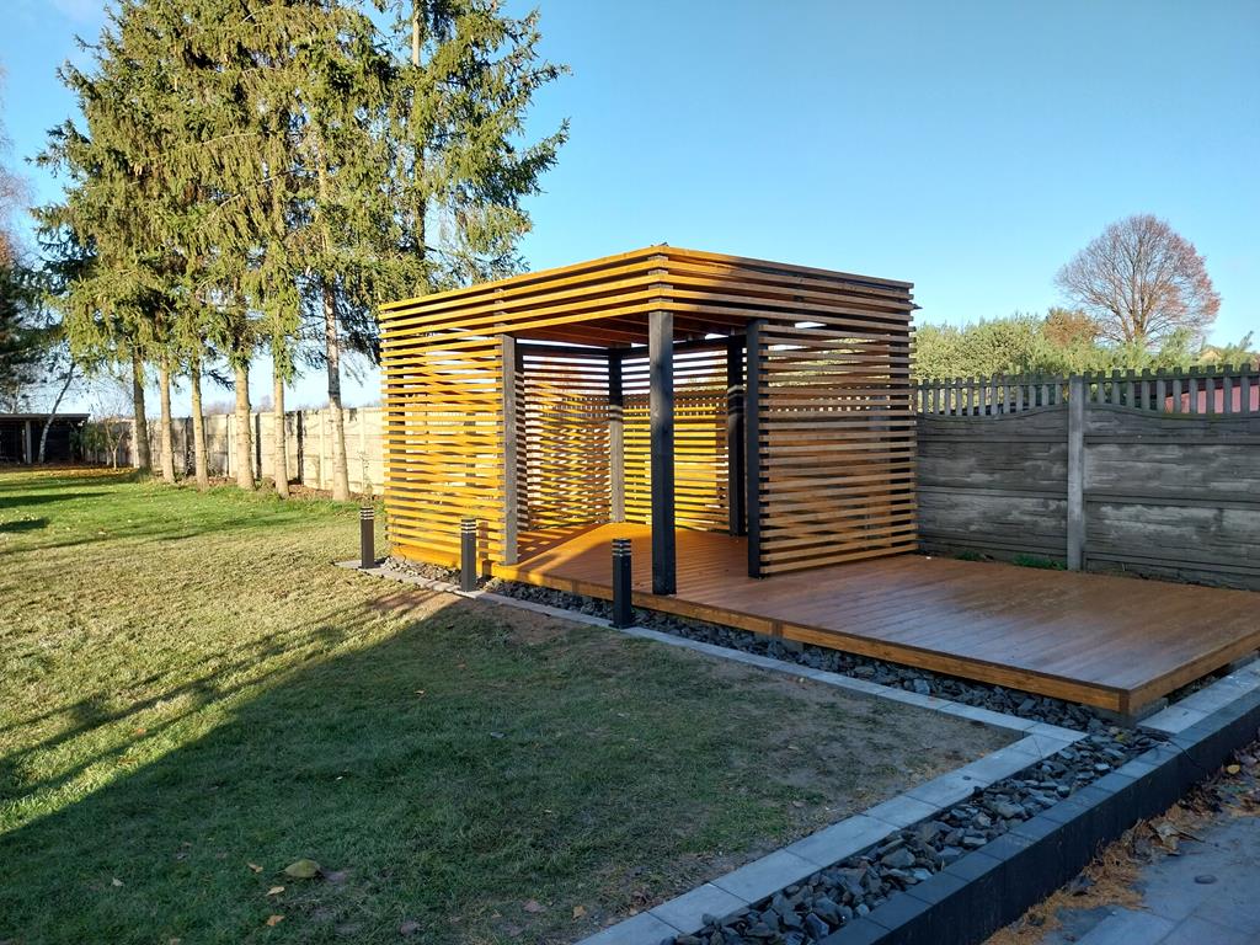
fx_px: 946
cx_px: 630
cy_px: 472
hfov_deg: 67.3
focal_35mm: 26
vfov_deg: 53.1
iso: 25
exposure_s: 1/276
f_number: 1.8
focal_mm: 4
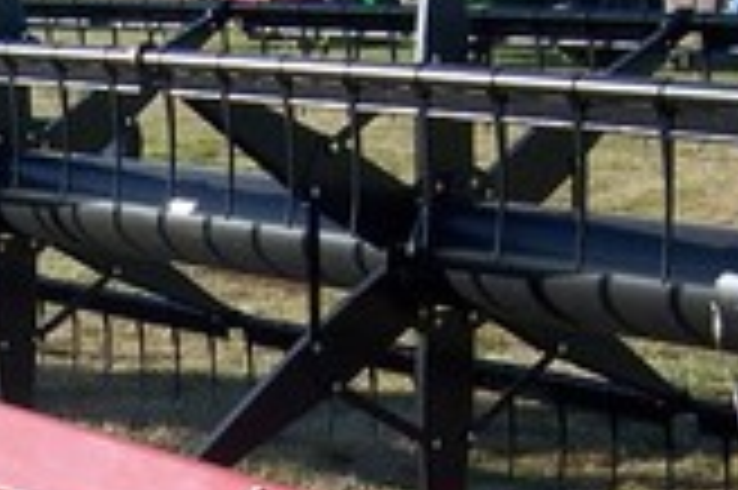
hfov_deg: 17.7
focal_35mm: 114
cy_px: 521
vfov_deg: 11.8
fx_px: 2335
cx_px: 86
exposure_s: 1/500
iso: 80
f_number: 3.4
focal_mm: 5.5
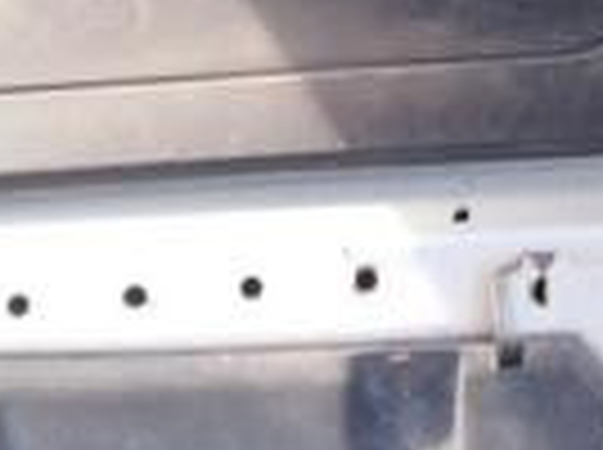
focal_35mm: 122
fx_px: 2121
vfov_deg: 11.4
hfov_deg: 16.0
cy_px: -308
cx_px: 508
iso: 100
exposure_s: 1/151
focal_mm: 3.37
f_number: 2.2
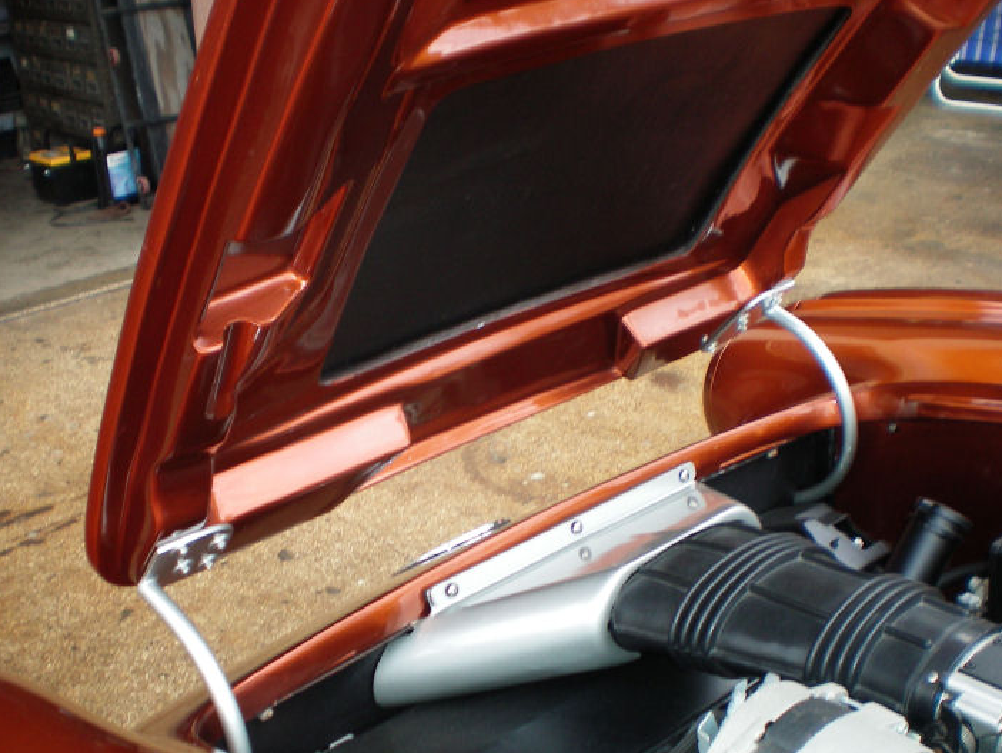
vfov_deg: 31.5
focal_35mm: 46
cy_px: 447
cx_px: 521
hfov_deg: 41.2
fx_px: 1332
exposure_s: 1/60
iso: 64
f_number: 3.1
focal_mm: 6.3
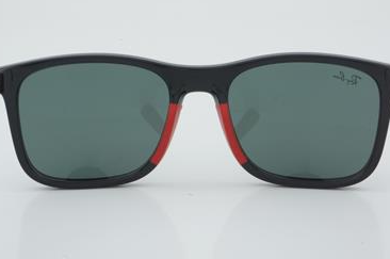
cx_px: 199
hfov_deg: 24.8
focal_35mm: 82
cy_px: 119
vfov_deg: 16.6
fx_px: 887
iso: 100
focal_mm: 50
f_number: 29
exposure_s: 1/4
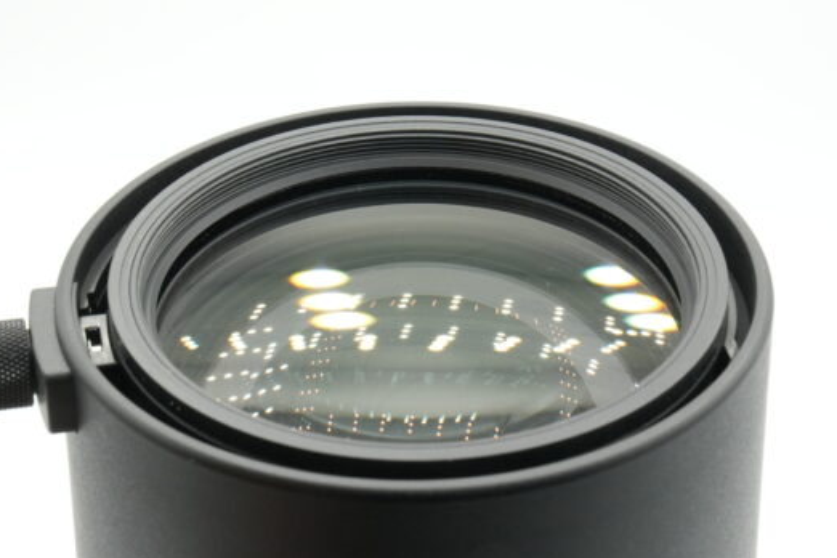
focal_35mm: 116
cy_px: 282
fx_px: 2687
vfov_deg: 11.9
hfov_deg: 17.7
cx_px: 436
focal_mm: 67
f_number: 16
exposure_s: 1/125
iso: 2000
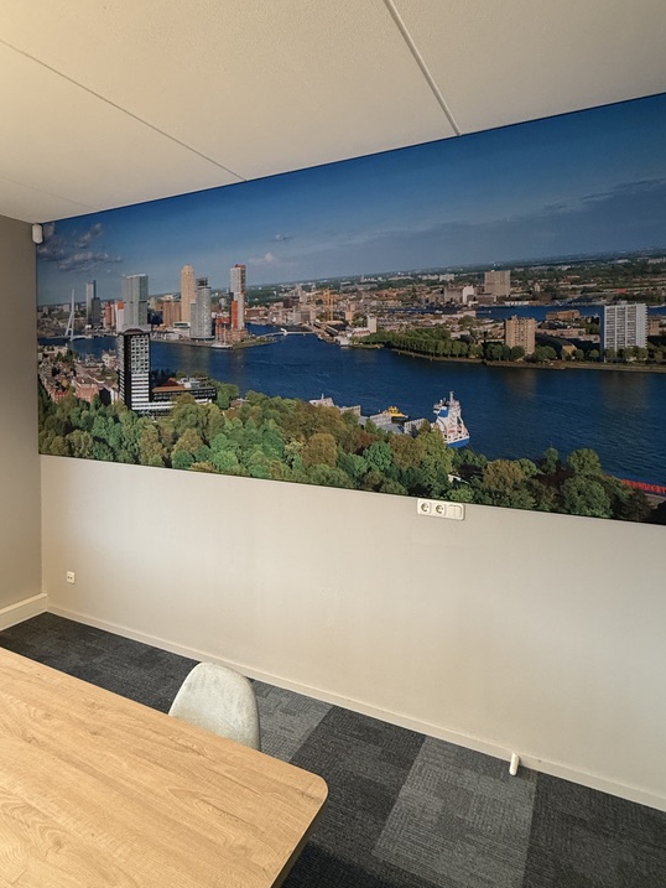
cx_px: 334
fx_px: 513
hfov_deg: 66.0
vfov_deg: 81.4
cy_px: 390
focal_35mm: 20
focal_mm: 2.22
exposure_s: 1/50
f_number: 2.2
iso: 320
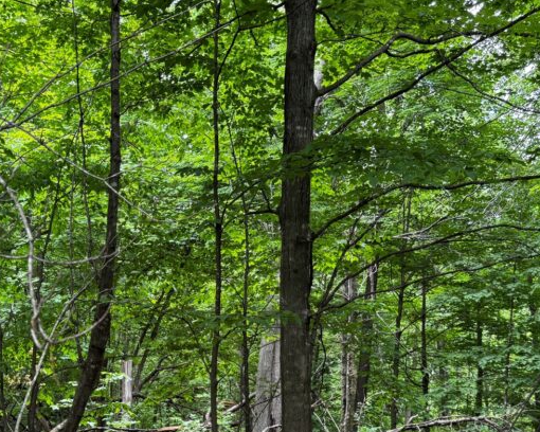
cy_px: 354
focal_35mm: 49
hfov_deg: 37.8
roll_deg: +1.9
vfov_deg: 30.0
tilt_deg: -2.0
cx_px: 199
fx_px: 783
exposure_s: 1/121
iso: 160
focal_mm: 6.76
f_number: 1.78
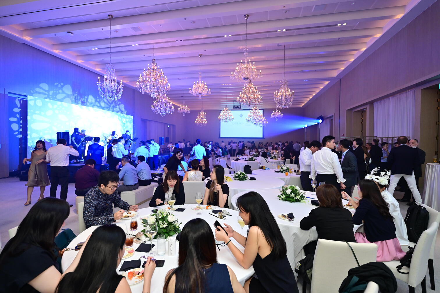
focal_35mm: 17
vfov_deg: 70.4
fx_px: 208
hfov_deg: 93.3
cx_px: 220
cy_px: 146
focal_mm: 17
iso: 1600
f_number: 3.5
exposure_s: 1/100
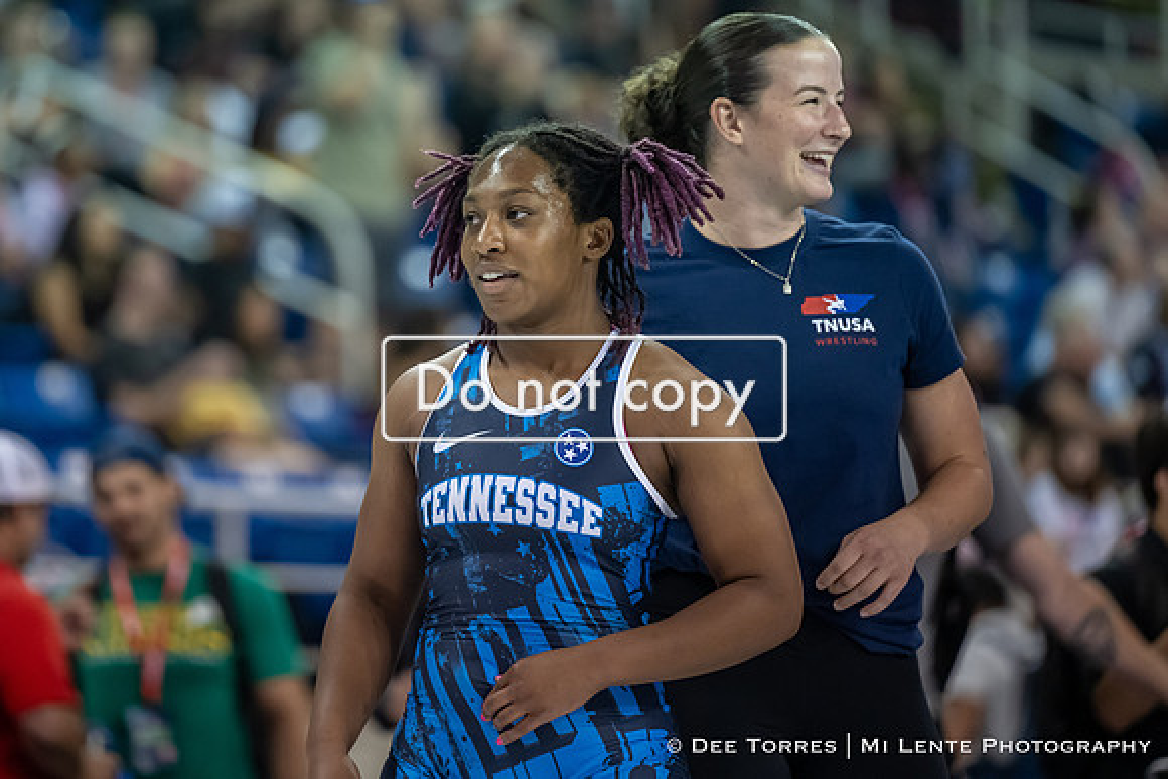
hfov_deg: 8.0
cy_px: 284
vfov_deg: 5.3
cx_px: 461
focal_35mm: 259
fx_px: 8394
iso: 3600
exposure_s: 1/800
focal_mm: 200
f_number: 2.8
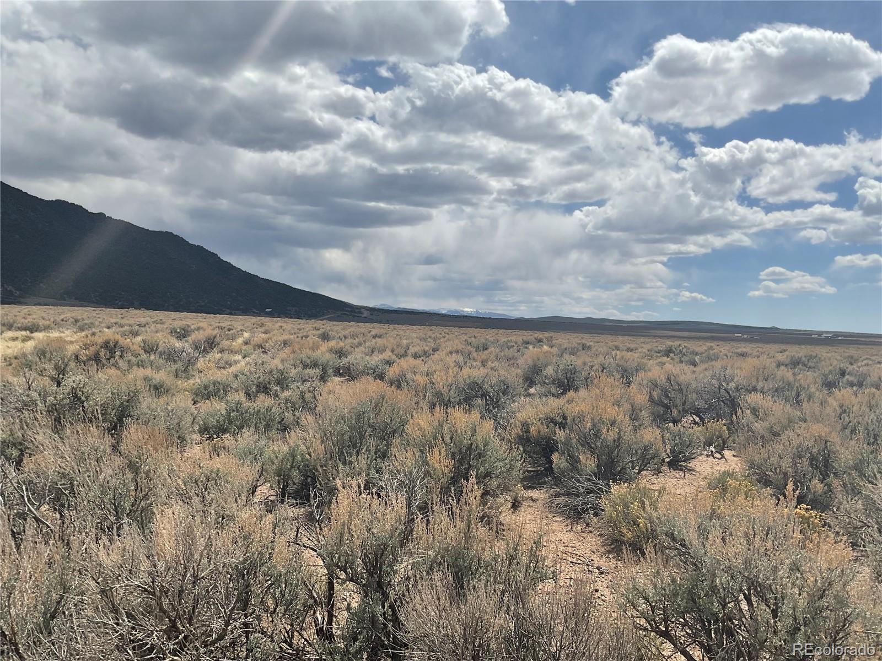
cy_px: 330
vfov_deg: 48.2
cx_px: 441
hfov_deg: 61.7
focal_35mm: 29
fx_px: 739
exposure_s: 1/4405
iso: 16
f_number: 1.8
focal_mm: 3
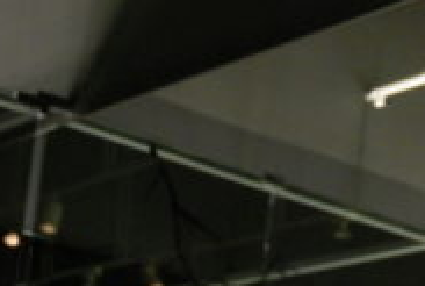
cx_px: 560
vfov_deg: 9.9
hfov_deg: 14.1
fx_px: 1645
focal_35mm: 139
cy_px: 276
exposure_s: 1/6
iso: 1250
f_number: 4.2
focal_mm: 34
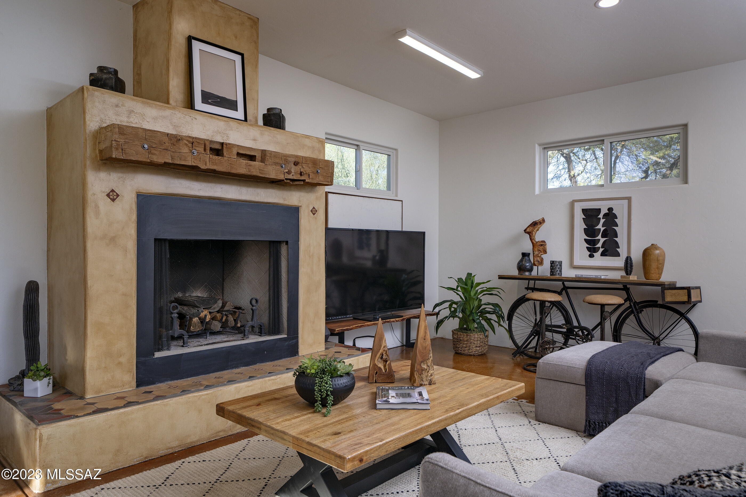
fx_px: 477
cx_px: 373
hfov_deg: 76.1
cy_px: 248
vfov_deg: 55.1
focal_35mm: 23
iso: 200
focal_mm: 23
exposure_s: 1/100
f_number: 7.1
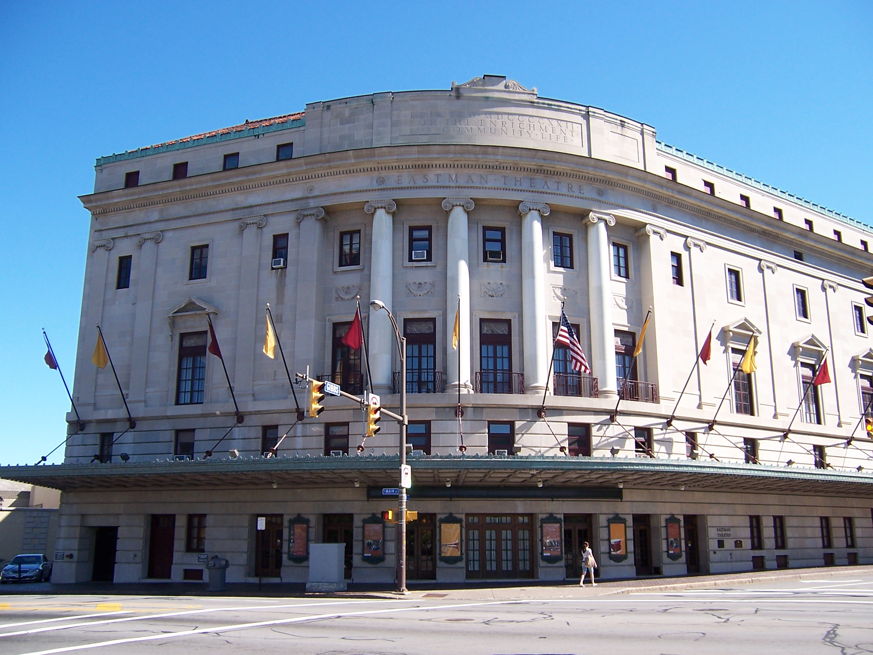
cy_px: 328
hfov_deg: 55.4
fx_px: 832
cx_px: 436
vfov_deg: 42.9
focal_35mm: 33
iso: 80
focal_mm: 5.5
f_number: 3.4
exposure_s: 1/500
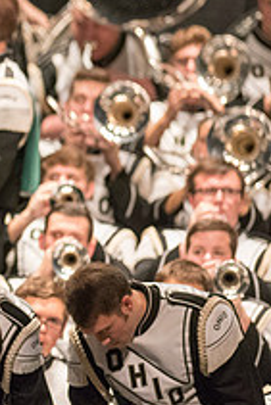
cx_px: -263
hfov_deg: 1.7
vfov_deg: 2.5
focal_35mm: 823
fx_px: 9277
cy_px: 89
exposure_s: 1/500
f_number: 2.8
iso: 4000
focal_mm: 300
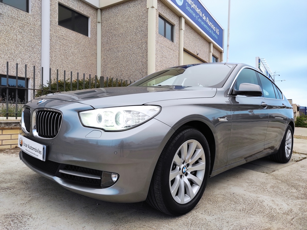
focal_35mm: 25
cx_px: 154
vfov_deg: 54.8
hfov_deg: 69.4
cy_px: 115
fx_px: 222
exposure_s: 1/50
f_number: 1.89
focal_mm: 5.43
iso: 154
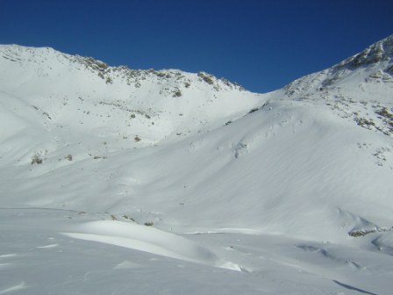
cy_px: 148
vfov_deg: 39.7
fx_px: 409
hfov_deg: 51.4
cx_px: 196
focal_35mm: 36
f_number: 5.2
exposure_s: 1/1426
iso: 100
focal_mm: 4.7
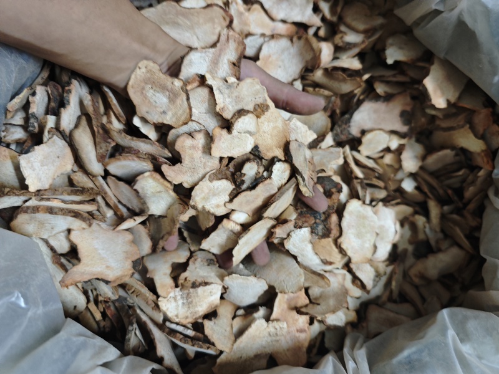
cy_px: 187
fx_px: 332
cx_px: 250
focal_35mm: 23
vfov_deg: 58.9
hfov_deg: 73.9
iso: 640
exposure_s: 1/33.3
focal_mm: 6.68
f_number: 1.42
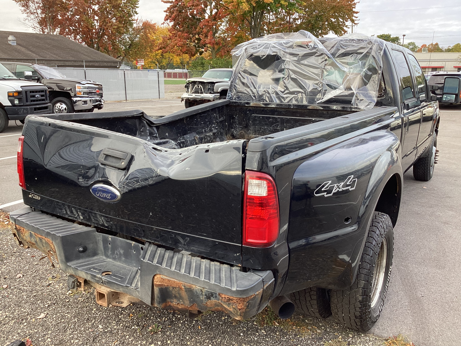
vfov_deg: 45.4
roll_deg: +0.6
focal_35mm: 31
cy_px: 173
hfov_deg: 58.4
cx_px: 230
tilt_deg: -15.3
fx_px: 413
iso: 40
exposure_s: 1/100
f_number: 2.4
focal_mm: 3.3
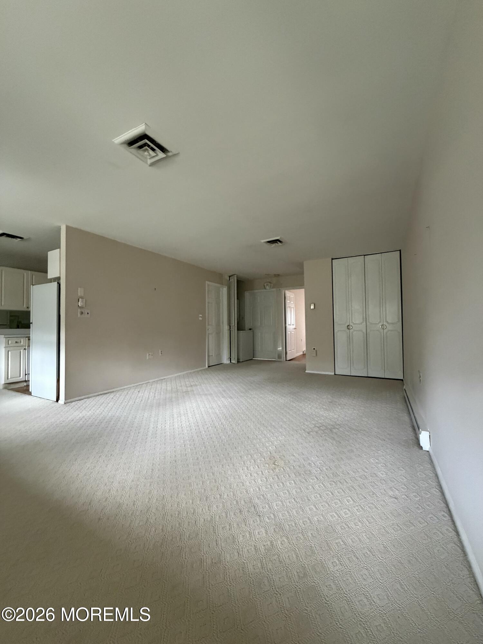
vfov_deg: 102.1
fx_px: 260
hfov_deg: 85.7
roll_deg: +0.4
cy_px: 322
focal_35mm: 14
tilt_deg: +1.3
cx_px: 242
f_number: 2.2
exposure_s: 1/60
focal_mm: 2.22
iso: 800
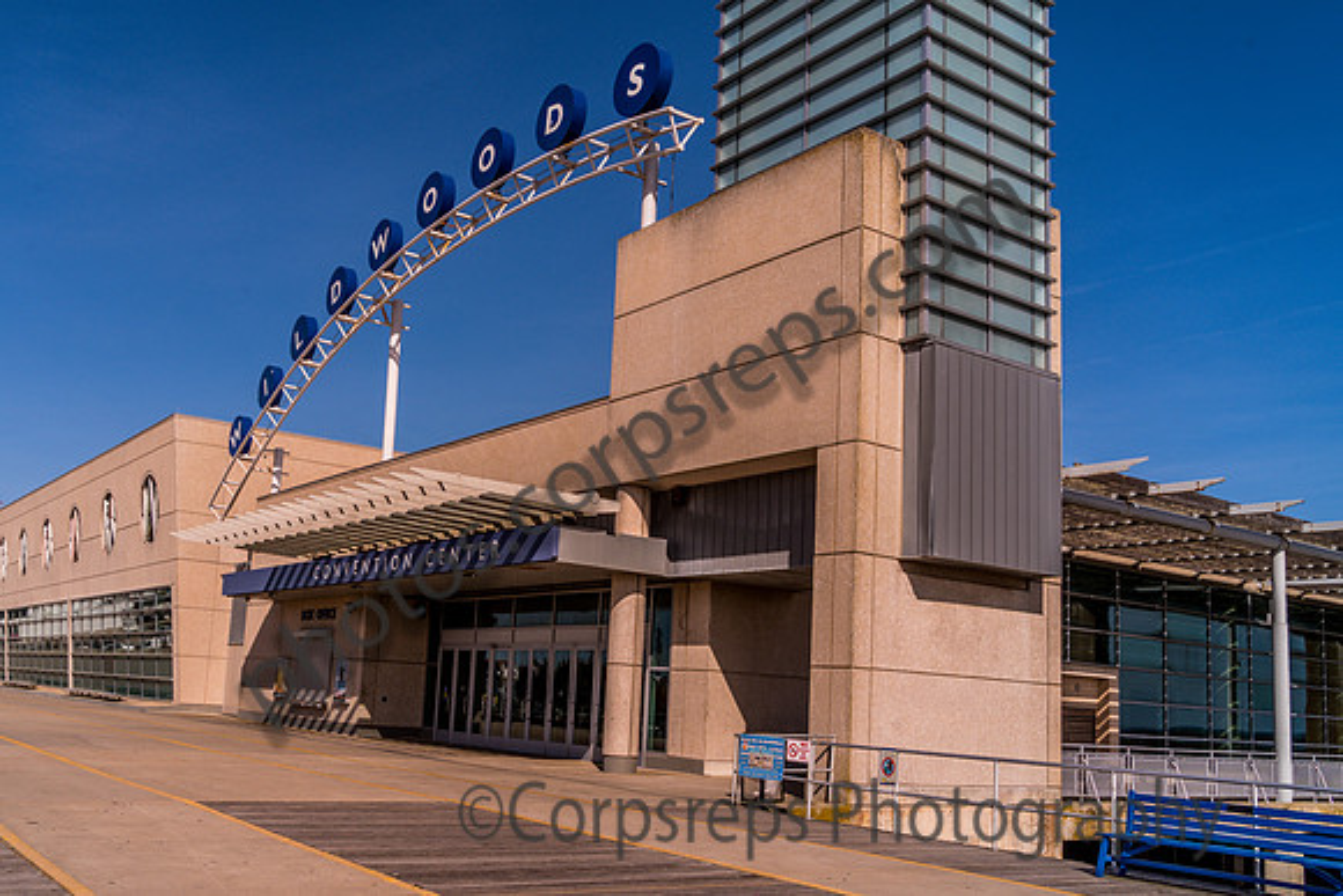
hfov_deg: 57.0
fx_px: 1229
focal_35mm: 33
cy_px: 527
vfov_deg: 39.9
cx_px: 553
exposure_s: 1/250
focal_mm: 28
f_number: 13
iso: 100
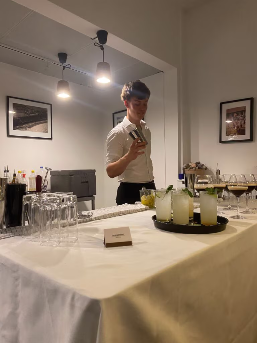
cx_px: 128
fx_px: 257
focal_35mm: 26
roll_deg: +1.9
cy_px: 172
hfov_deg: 53.1
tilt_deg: +0.8
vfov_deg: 67.3
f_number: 1.8
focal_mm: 4.25
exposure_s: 1/50
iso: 400
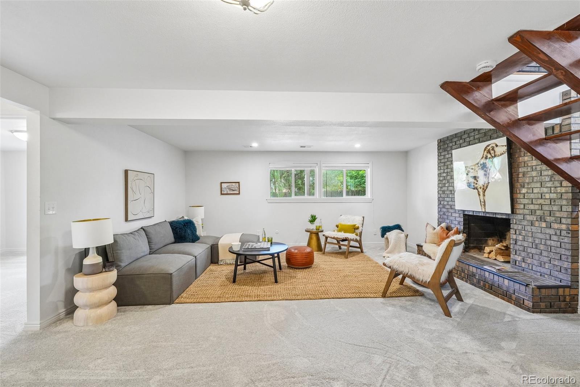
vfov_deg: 77.3
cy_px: 194
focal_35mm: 15
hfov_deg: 100.4
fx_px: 242
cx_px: 290
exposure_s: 1/8
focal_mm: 10
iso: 800
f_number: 8
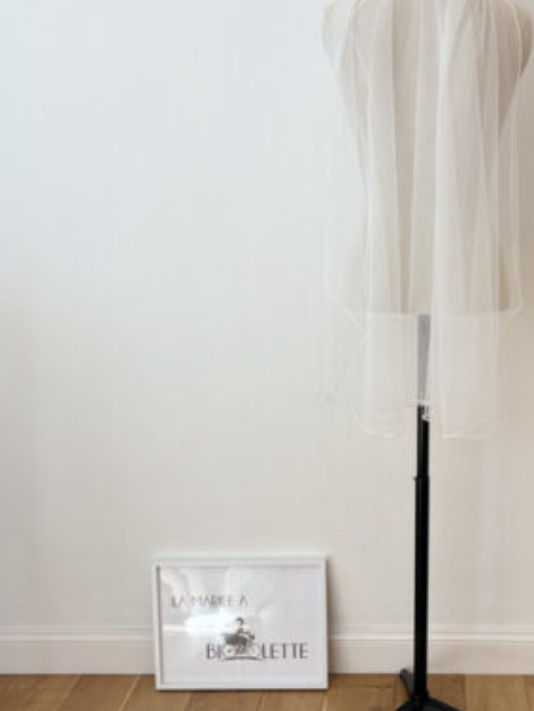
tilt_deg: -18.9
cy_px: 465
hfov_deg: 30.8
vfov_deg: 40.8
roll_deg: +0.9
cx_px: 425
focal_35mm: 46
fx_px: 946
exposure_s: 1/165
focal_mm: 5.96
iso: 32
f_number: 1.6
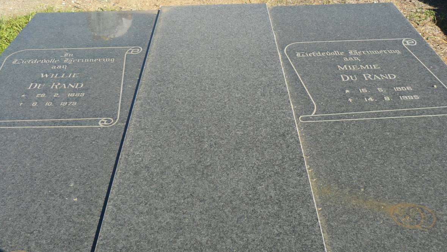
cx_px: 221
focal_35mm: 40
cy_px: 88
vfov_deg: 29.5
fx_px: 474
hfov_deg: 50.5
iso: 100
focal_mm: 6
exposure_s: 1/250
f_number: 5.6
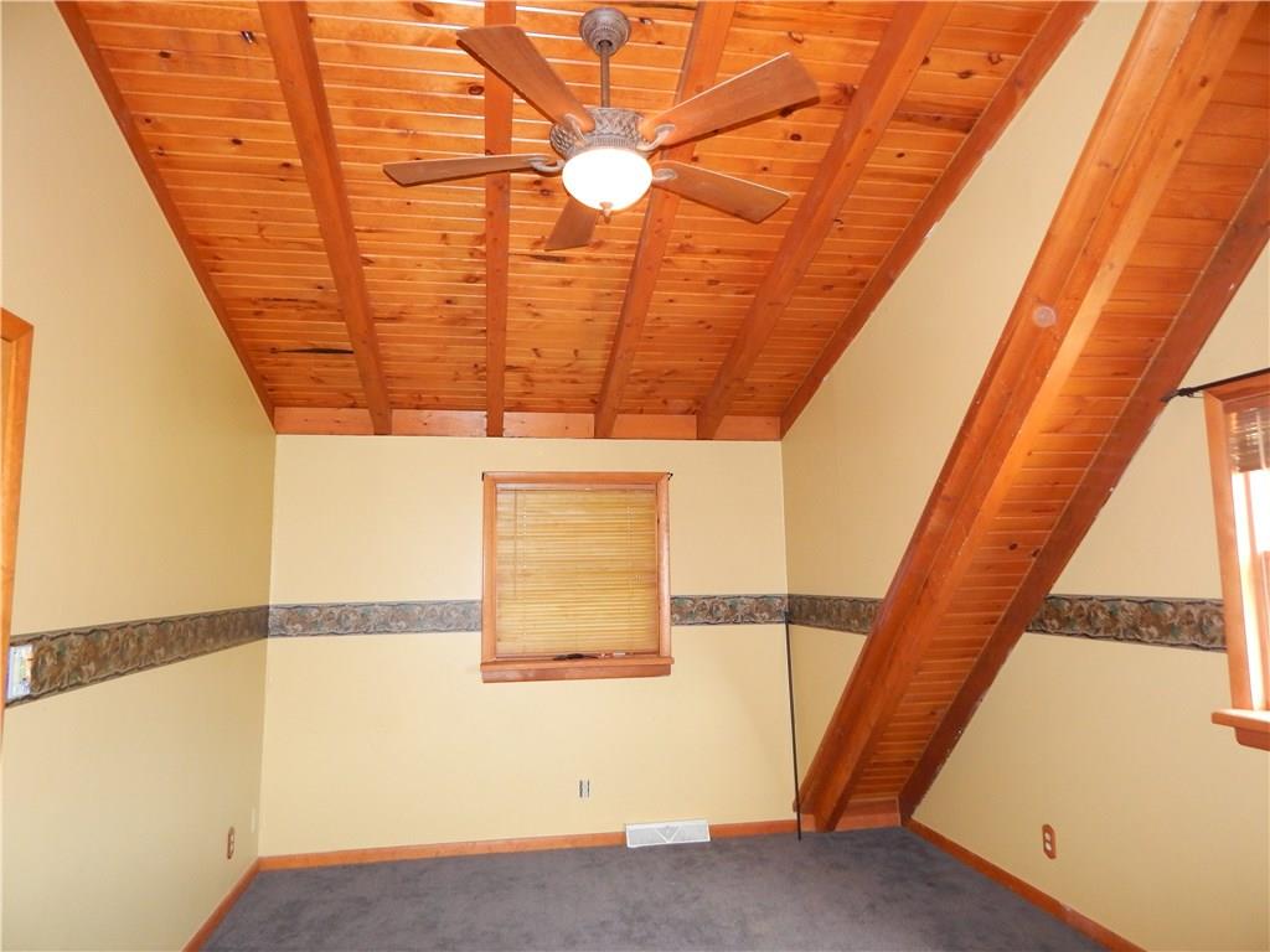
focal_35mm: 23
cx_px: 635
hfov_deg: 73.9
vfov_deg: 58.9
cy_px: 476
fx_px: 844
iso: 360
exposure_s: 1/30
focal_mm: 4
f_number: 3
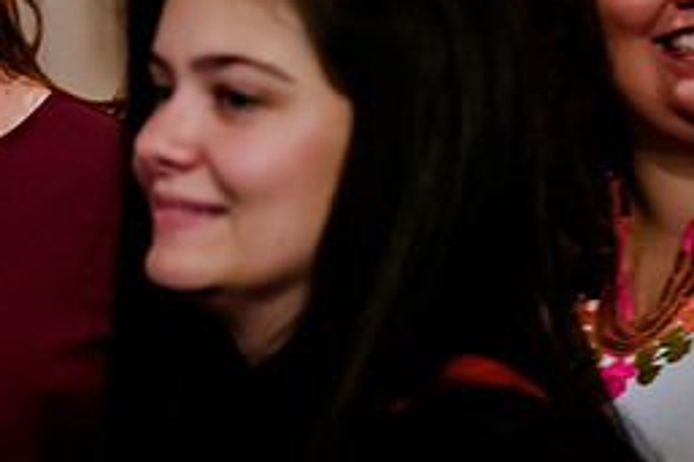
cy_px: -5
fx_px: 3737
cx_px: -94
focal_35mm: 194
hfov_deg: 10.5
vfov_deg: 7.0
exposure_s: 1/100
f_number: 2.8
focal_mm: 62
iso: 4000
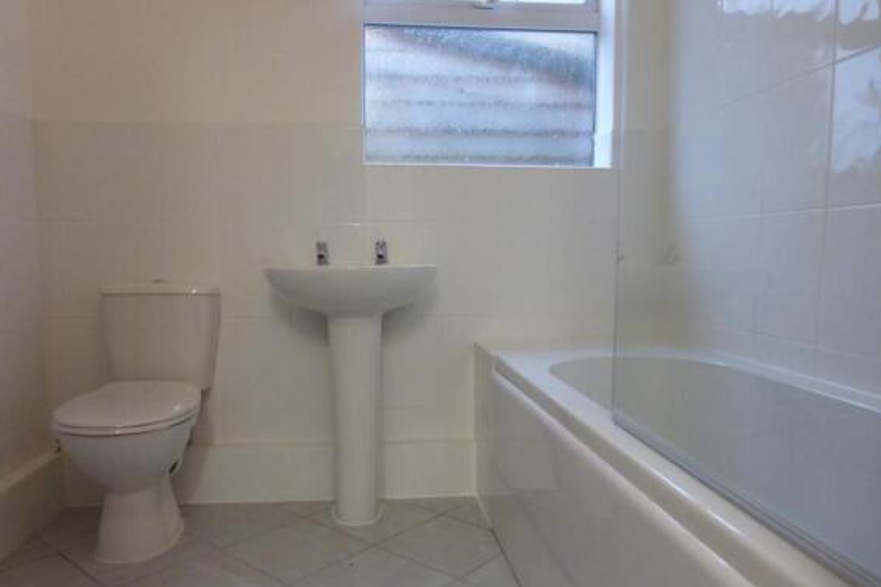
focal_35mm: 26
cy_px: 316
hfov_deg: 69.4
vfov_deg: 49.5
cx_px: 429
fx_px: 636
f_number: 3.3
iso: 400
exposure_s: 1/30
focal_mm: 4.3
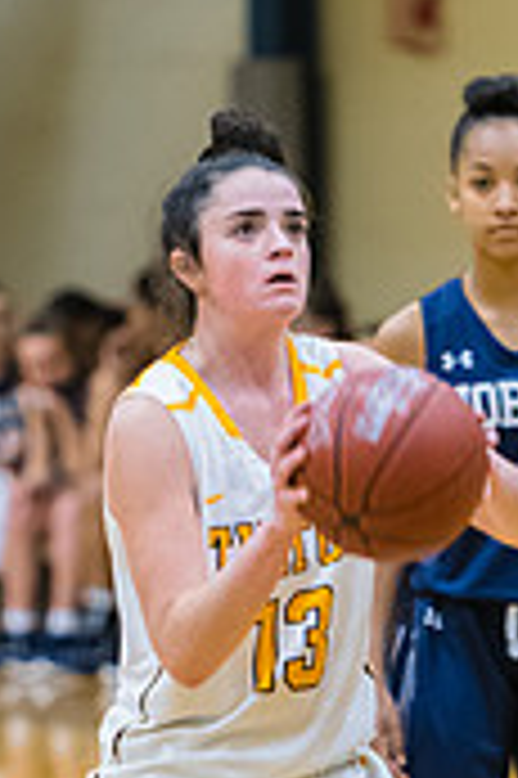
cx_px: 189
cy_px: 607
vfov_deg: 4.2
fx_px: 10553
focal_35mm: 488
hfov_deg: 2.8
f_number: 2.8
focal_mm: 125
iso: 3200
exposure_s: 1/400
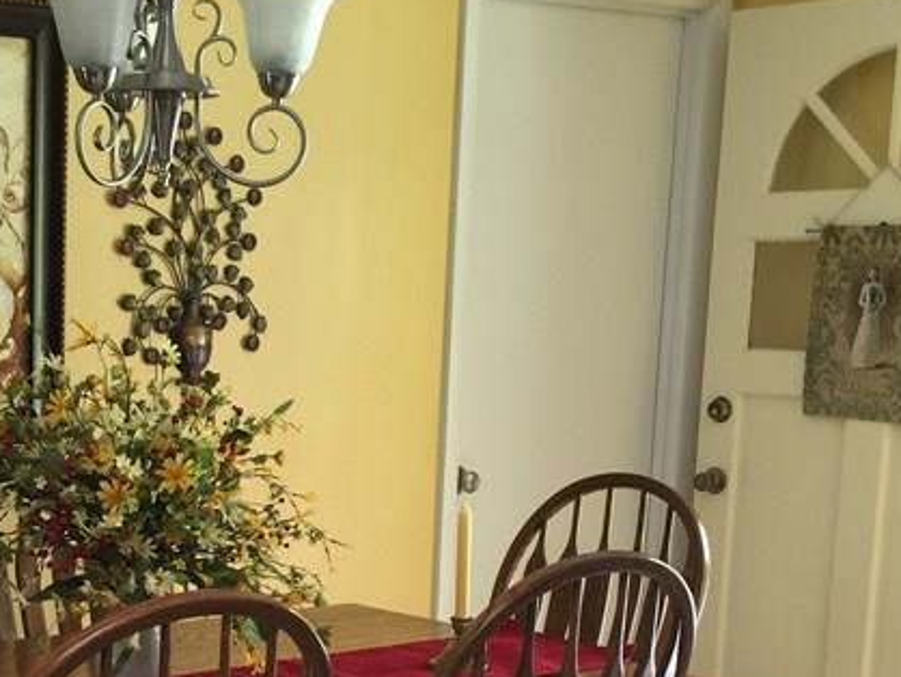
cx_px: 134
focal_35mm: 71
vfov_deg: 20.0
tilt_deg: -11.1
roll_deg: -2.2
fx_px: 1849
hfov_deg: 26.7
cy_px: 699
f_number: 2.2
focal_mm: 4.15
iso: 64
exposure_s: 1/15
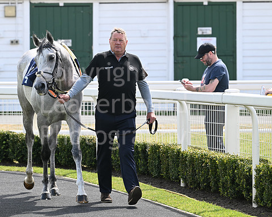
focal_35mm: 227
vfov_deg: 6.8
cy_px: 109
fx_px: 1827
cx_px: 114
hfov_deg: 8.5
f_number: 6.3
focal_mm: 200
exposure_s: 1/640
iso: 400
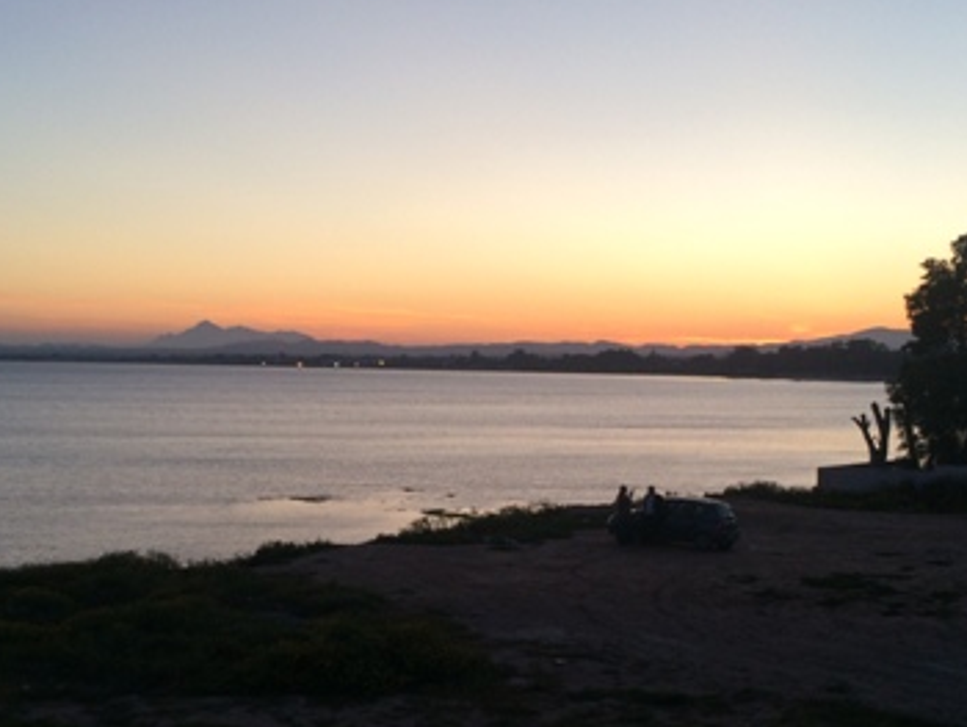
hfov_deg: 36.1
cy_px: 509
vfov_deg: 27.3
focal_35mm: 53
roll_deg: +0.4
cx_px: 495
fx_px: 1482
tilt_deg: -5.9
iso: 40
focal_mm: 4.15
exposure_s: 1/50
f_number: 2.2
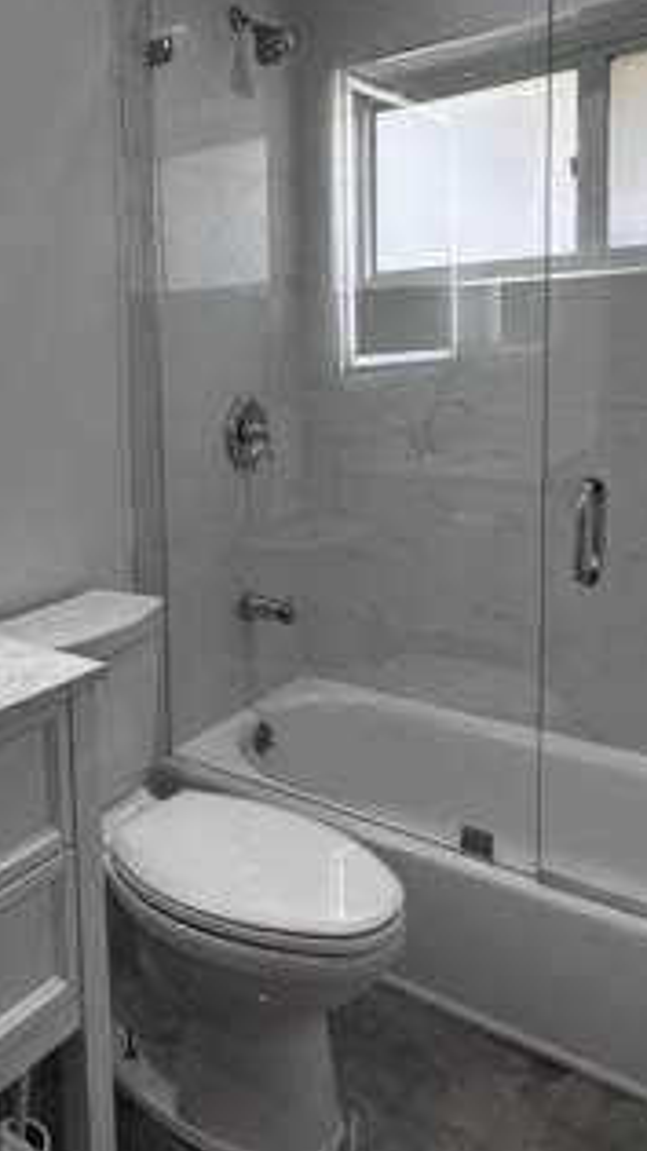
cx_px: 26
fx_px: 946
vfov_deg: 62.0
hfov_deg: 34.8
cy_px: 449
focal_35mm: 31
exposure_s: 1/120
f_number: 2.2
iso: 80
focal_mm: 2.22
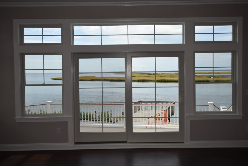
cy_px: 83
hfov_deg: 53.1
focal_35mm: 36
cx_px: 124
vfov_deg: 36.9
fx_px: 248
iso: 100
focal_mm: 24
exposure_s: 1/200
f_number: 6.3
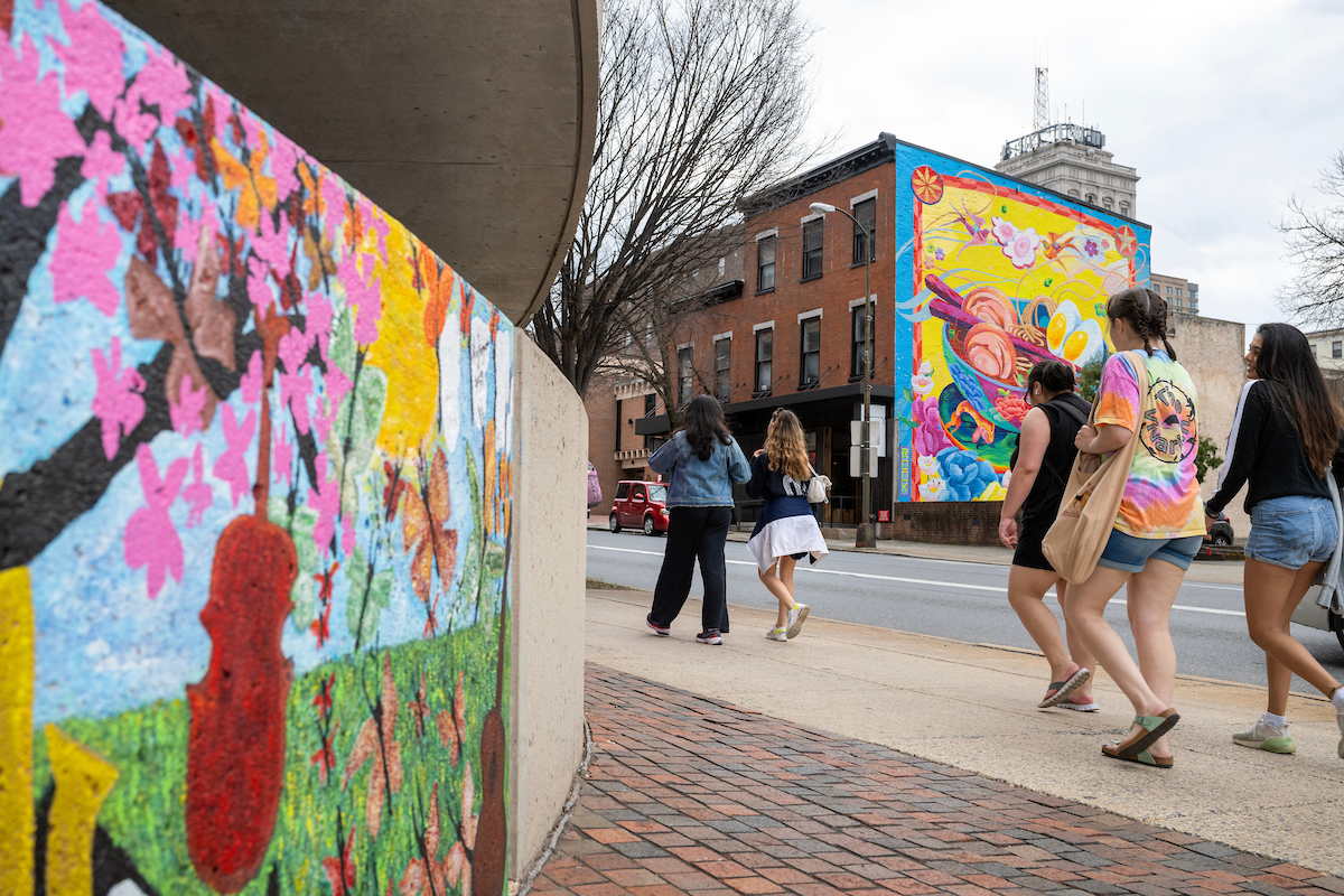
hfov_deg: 57.2
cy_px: 448
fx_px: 1232
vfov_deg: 40.0
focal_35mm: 33
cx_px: 672
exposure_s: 1/400
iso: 320
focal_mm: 33
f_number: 5.6
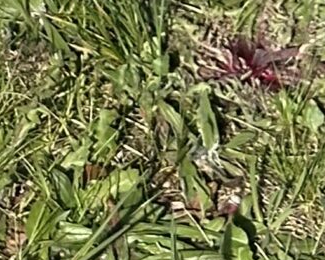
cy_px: -576
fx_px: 3549
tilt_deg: -21.9
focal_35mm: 369
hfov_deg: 5.1
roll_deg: +0.5
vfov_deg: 4.0
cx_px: -499
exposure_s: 1/8197
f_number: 1.78
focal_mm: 6.86
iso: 64
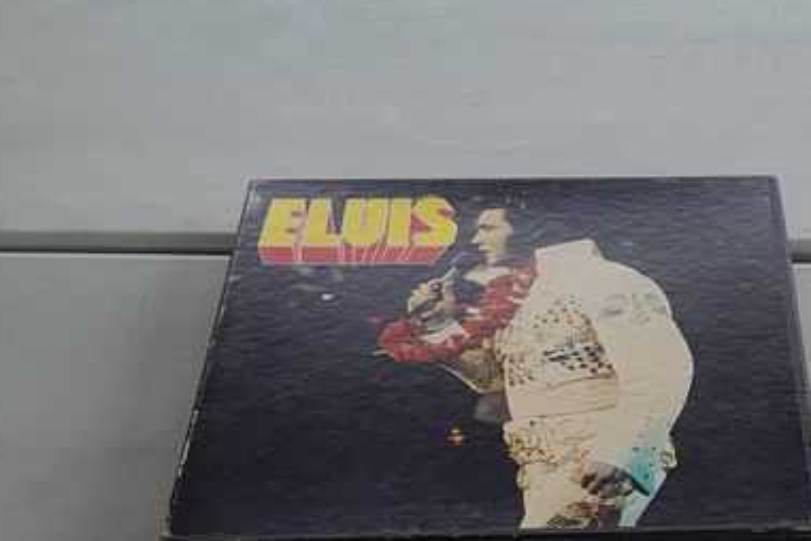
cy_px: 599
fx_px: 1599
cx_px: 675
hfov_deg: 27.7
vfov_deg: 18.4
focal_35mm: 71
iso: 40
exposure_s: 1/100
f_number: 1.8
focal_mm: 3.98
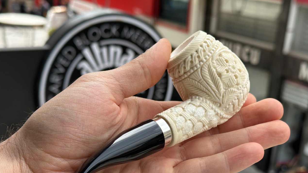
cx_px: 155
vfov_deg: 22.5
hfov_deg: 39.2
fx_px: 433
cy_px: 115
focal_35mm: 53
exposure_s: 1/1541
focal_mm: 6.86
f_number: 1.78
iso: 64
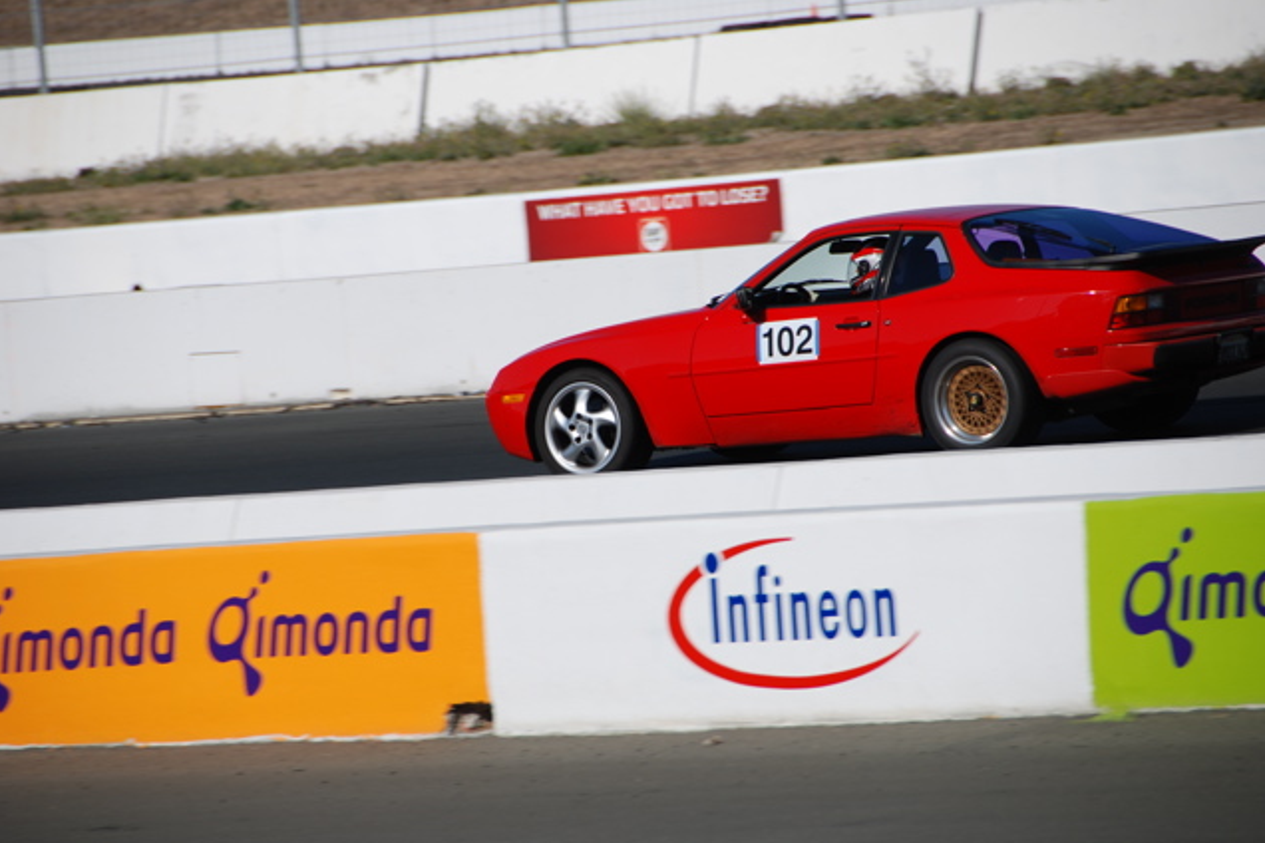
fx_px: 10611
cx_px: 632
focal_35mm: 302
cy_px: 423
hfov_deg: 6.8
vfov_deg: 4.6
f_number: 5.6
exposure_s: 1/1000
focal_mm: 200
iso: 100
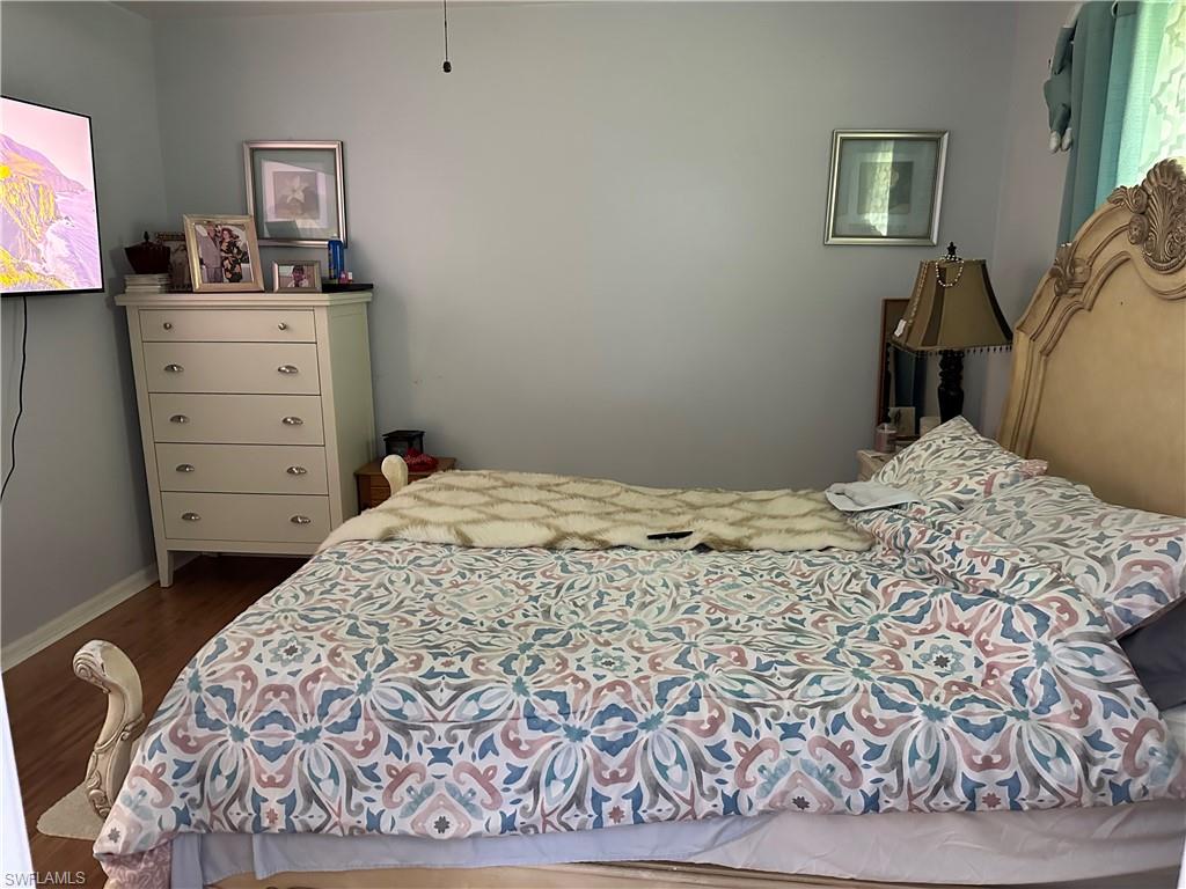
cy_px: 444
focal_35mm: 24
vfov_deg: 56.8
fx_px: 822
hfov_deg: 71.6
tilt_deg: -11.8
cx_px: 593
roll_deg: +1.1
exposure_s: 1/60
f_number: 1.78
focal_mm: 6.86
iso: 800
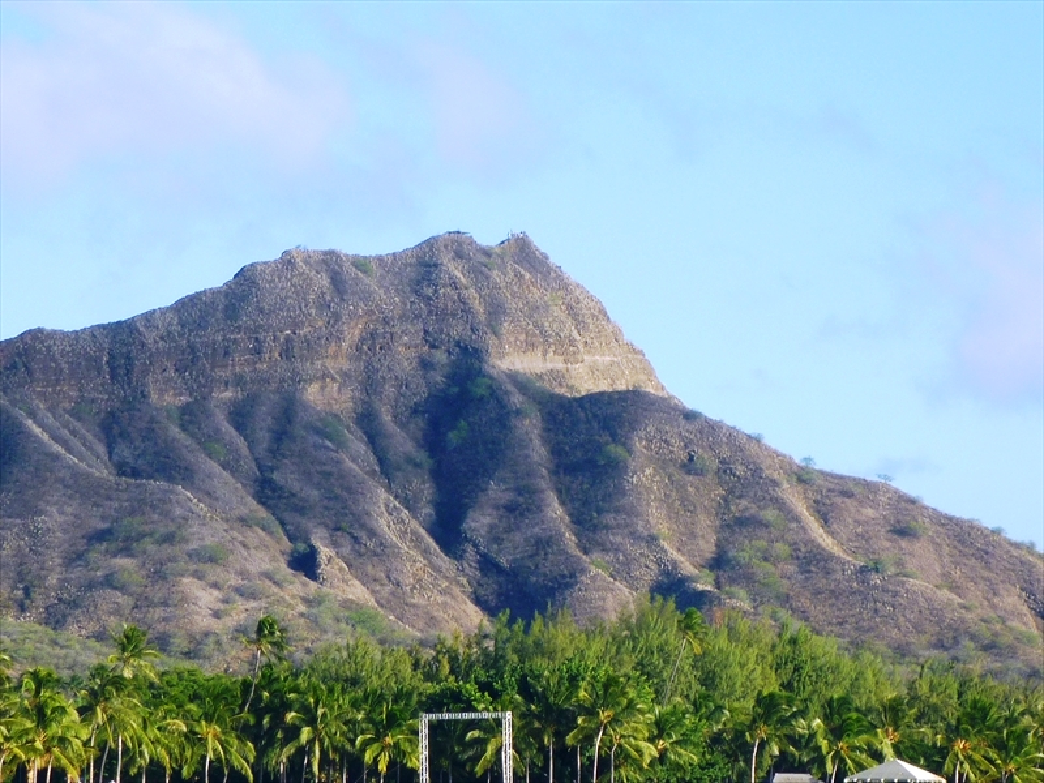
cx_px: 522
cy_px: 392
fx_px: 6032
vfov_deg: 7.4
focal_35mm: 200
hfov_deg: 9.9
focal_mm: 22.8
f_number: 5.9
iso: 80
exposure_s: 1/200
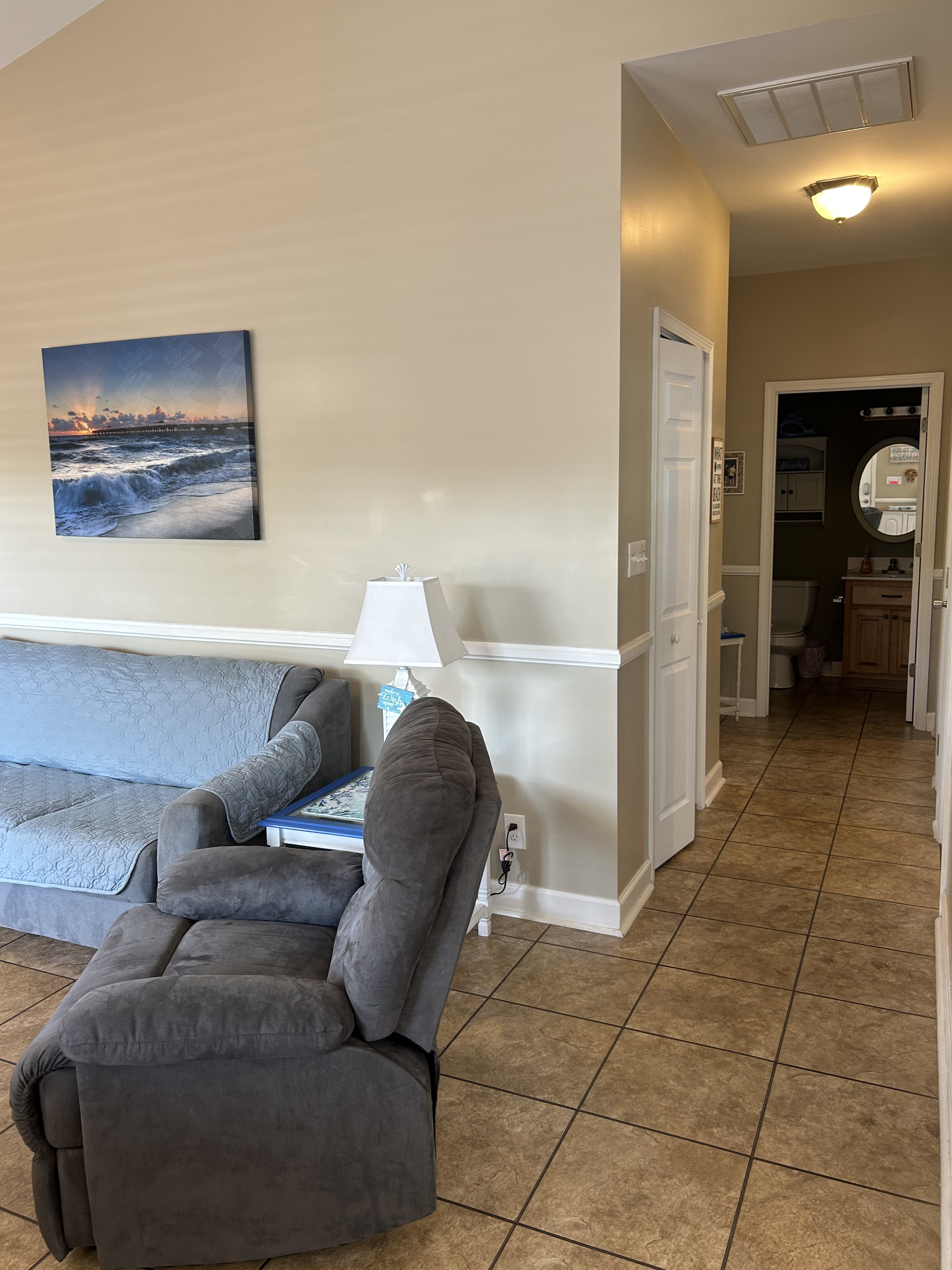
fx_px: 990
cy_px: 621
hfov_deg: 51.3
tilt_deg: -6.5
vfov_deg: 65.3
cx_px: 460
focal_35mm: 27
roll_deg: +1.5
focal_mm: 5.7
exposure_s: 1/60
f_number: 1.5
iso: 64
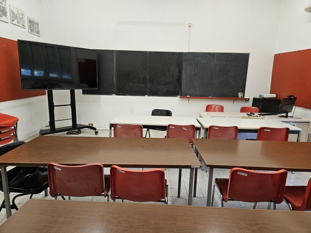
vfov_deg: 58.9
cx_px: 156
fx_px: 207
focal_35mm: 23
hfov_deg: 73.9
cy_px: 116
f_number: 1.8
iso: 500
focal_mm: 5.4
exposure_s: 1/100
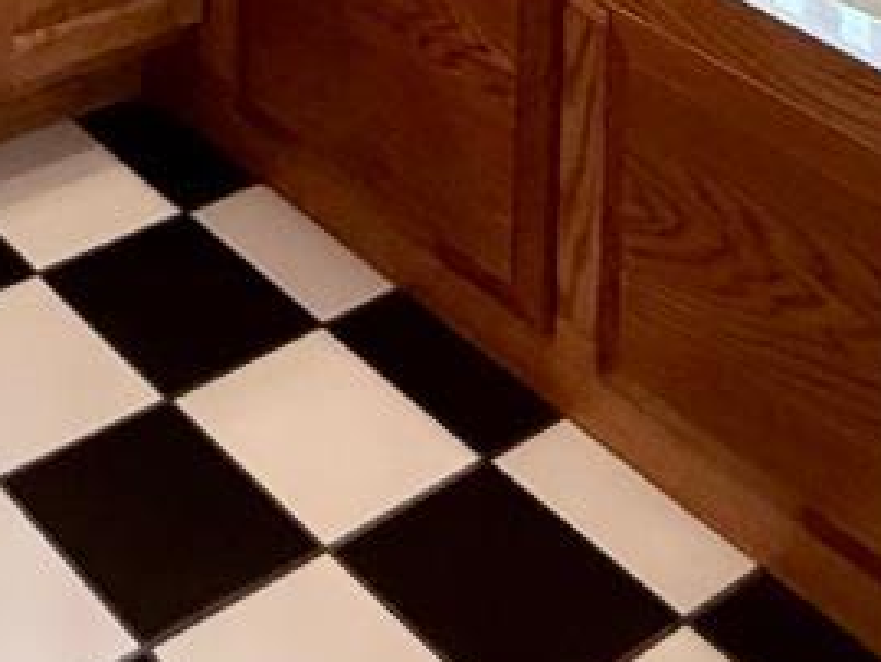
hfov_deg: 22.9
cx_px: -180
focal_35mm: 78
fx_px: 1986
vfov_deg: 13.4
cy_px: -965
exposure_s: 1/120
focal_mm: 2.22
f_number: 2.2
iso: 125
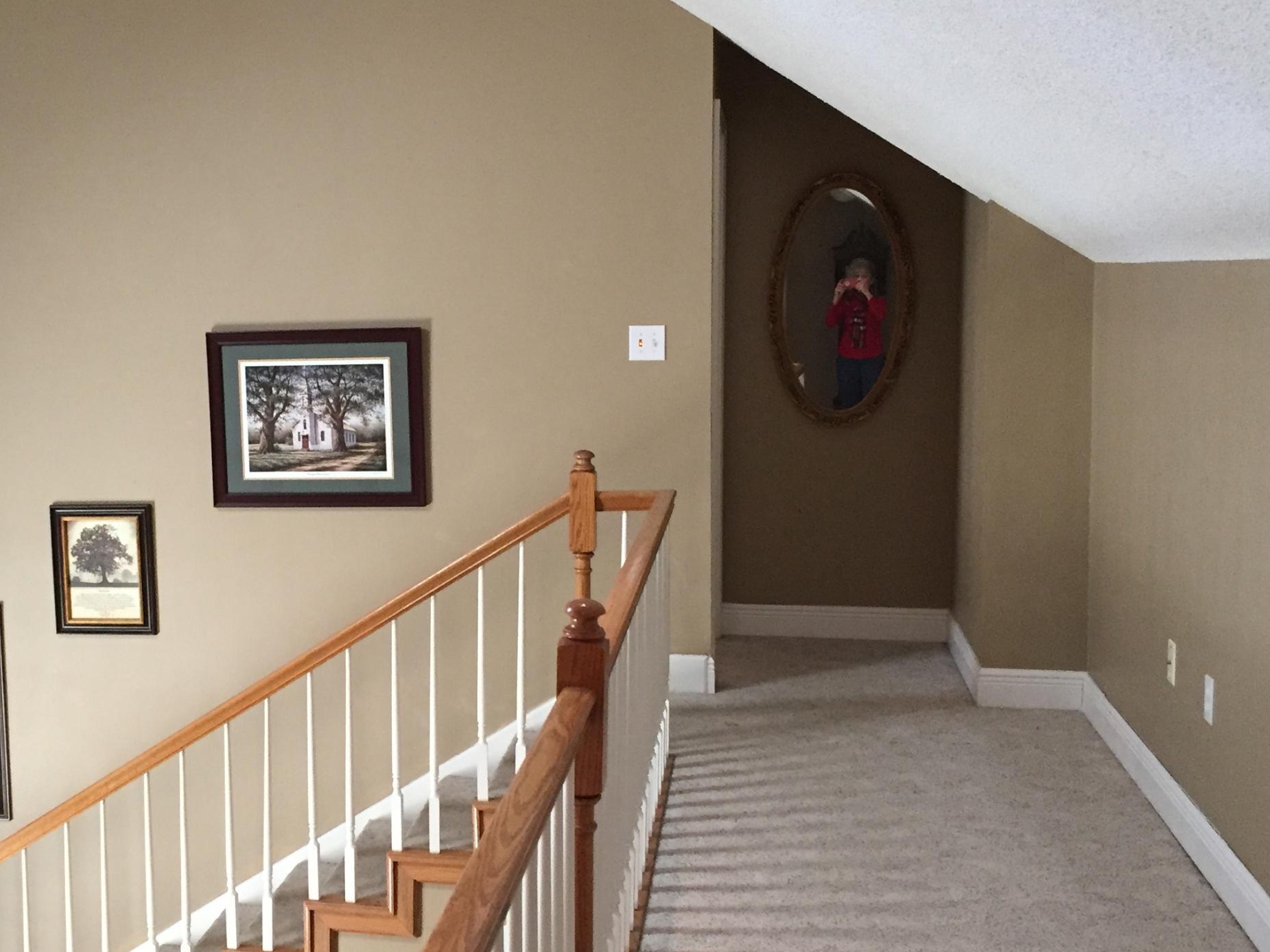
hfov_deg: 39.8
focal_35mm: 47
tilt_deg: -5.7
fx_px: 1724
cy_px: 475
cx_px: 392
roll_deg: -0.5
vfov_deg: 30.9
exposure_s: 1/30
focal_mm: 4.15
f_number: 2.2
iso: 160
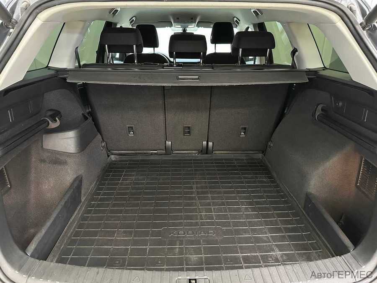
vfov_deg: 56.8
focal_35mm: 24
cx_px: 188
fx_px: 261
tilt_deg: -20.8
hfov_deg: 71.6
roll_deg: +0.0
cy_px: 142
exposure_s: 1/25
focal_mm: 6.86
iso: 800
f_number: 1.78
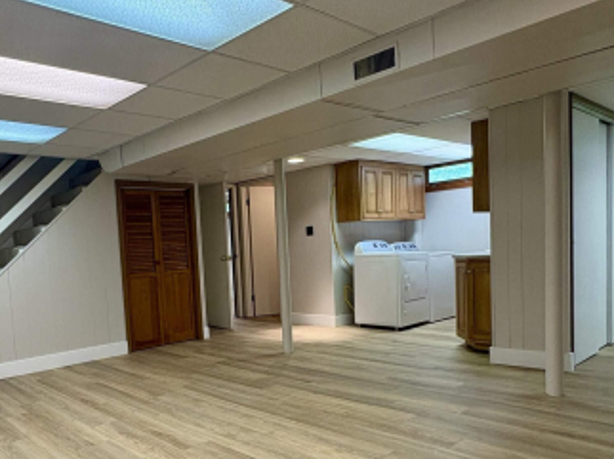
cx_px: 237
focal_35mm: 29
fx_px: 514
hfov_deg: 61.0
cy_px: 288
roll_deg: +3.6
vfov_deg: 47.7
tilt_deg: -3.7
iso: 250
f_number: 2.2
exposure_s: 1/60
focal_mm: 2.22
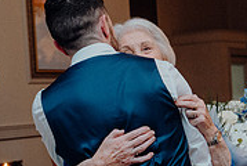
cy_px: 139
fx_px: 756
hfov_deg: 18.5
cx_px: 174
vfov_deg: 12.4
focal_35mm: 110
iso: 2500
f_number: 3.5
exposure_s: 1/160
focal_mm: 34
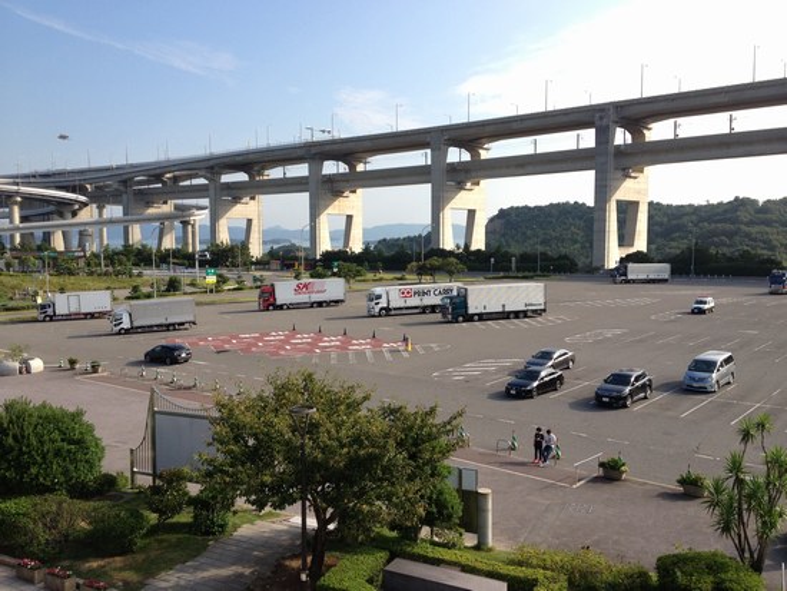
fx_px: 796
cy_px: 296
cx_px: 394
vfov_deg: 40.7
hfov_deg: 52.6
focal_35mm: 35
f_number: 2.4
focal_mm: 4.28
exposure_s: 1/935
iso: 50
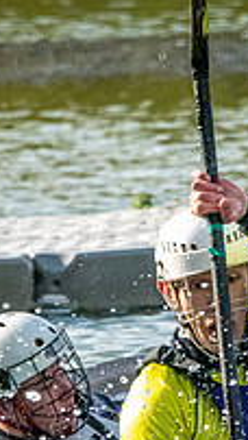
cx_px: 379
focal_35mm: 1358
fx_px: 15836
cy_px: 400
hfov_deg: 0.9
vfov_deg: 1.6
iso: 2500
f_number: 10
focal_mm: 330
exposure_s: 1/3200
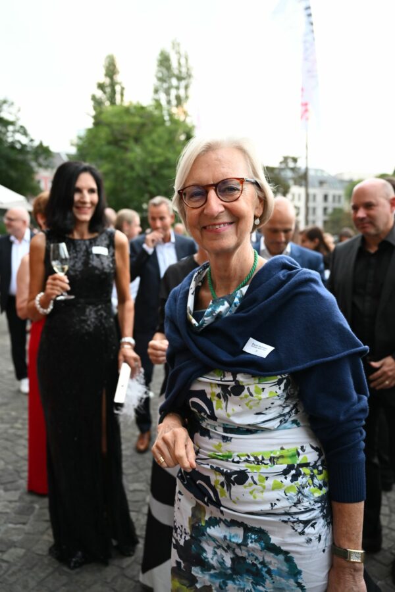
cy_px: 296
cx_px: 198
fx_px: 477
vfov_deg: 63.7
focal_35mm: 29
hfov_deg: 45.0
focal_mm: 29
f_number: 3.2
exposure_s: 1/200
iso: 1250
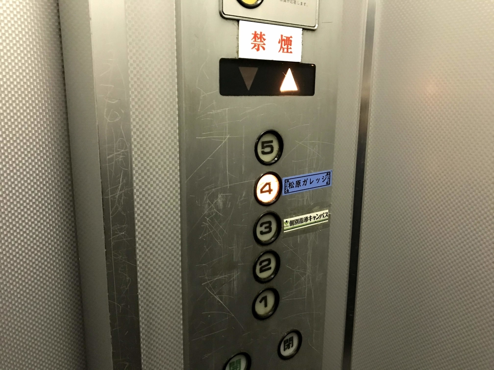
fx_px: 400
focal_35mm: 28
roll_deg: -0.5
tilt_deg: -12.9
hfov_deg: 63.4
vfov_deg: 49.7
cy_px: 185
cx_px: 247
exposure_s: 1/5
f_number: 1.8
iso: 100
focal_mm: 3.99
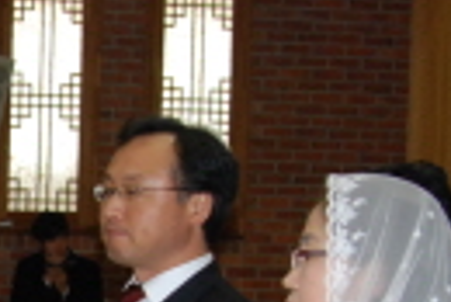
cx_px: -371
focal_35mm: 222
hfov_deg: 8.9
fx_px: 2784
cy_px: 592
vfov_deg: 6.1
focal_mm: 32
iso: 800
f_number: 5
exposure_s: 1/60
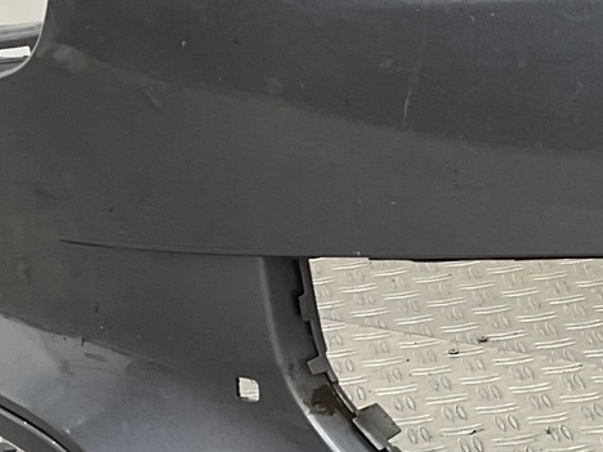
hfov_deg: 15.1
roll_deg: +0.8
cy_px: 143
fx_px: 2177
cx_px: 751
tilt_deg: -17.1
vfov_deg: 11.8
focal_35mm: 125
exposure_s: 1/100
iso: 20
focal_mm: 3
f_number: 1.8
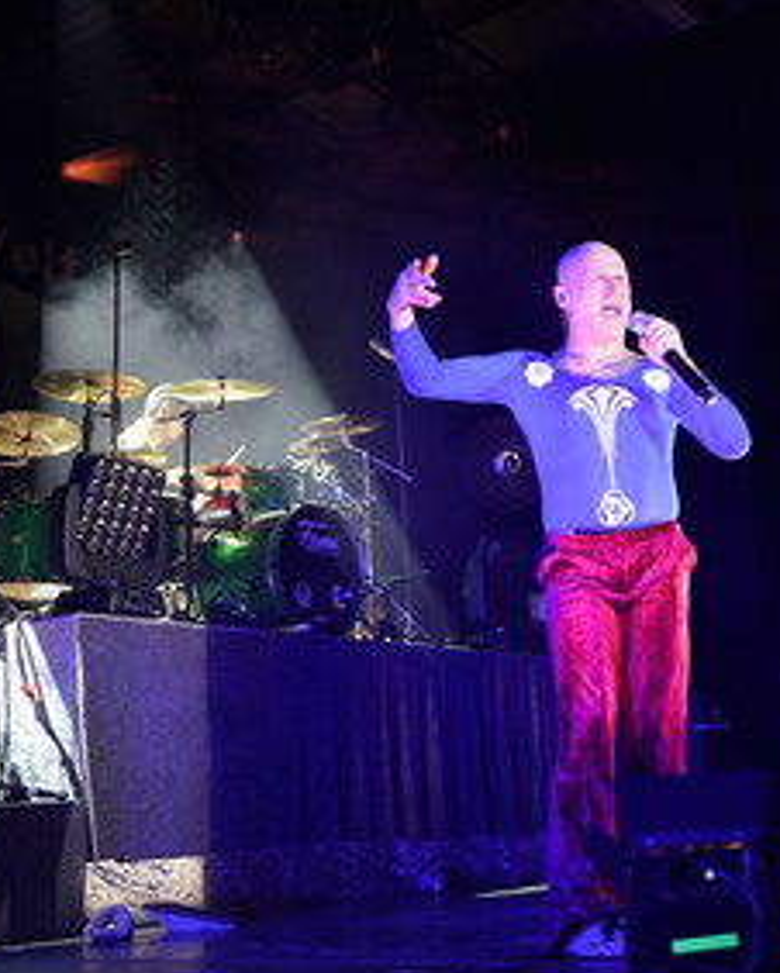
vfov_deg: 43.8
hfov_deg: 35.7
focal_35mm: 42
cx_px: 343
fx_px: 1211
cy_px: 511
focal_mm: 28
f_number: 2.8
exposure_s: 1/400
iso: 2500
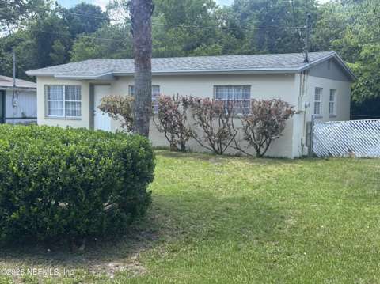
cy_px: 142
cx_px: 190
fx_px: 526
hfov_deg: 39.7
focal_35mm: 48
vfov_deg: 30.2
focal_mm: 6.76
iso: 64
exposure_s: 1/980
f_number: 1.78
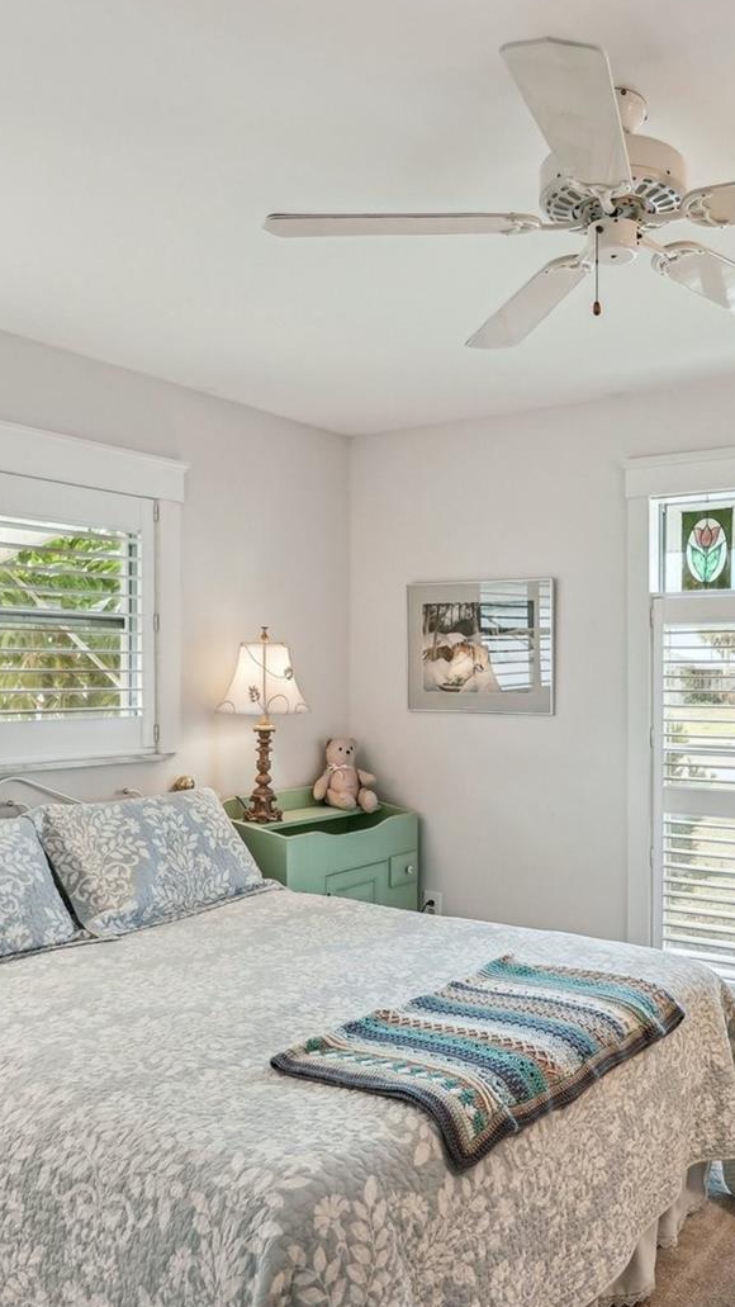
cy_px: 659
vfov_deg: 71.9
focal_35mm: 26
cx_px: 589
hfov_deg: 42.4
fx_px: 901
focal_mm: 16
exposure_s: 1/15
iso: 400
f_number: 8
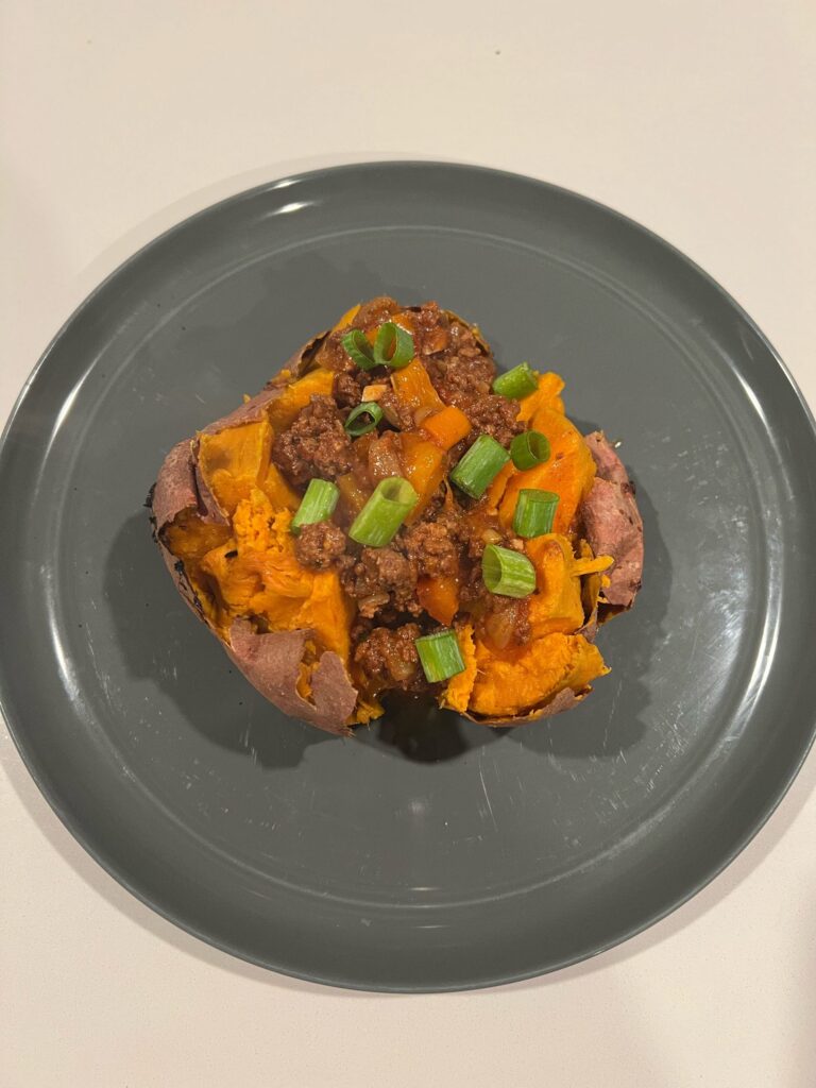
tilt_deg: -72.6
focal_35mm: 26
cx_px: 408
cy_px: 544
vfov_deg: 67.3
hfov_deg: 53.1
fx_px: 817
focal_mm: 5.7
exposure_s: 1/60
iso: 200
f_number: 1.5
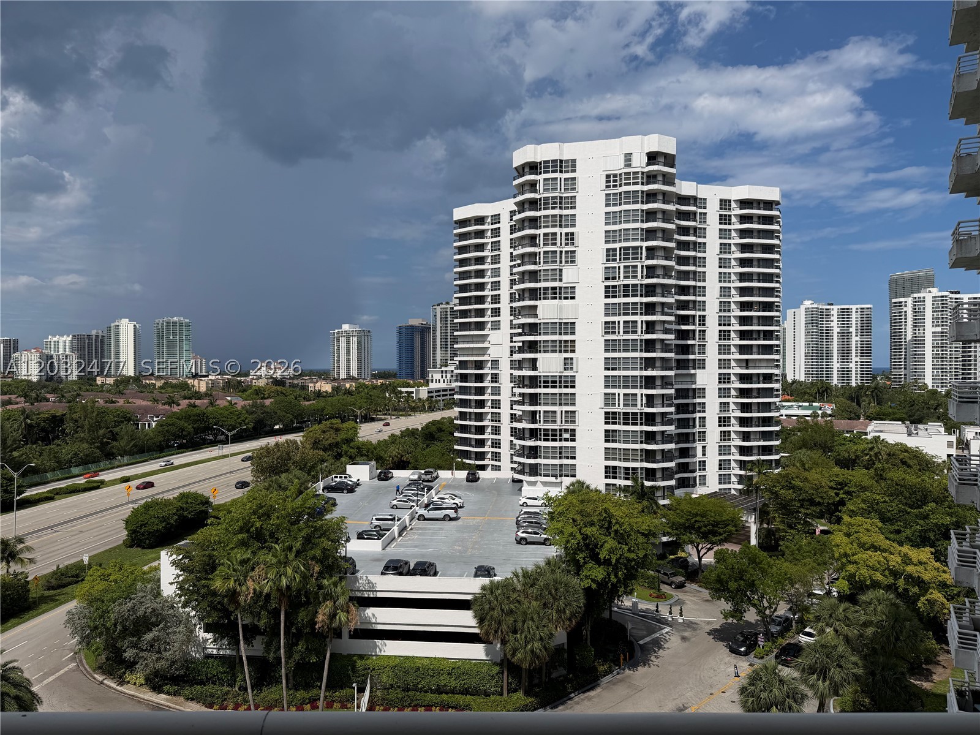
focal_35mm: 24
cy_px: 368
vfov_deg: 56.8
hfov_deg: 71.6
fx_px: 679
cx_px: 490
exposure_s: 1/11905
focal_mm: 6.76
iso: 80
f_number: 1.78
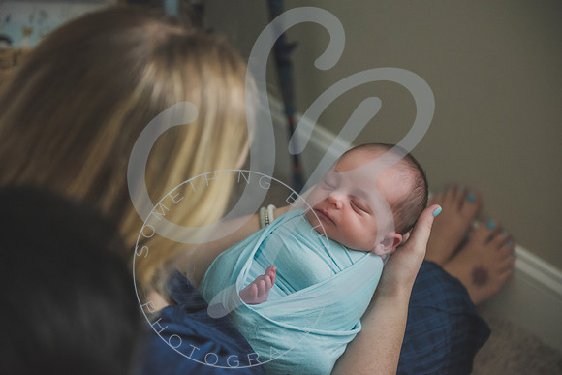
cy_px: 188
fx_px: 1093
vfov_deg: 19.5
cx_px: 281
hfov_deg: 28.8
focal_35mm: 70
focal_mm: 70
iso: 1600
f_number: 2.8
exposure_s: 1/125
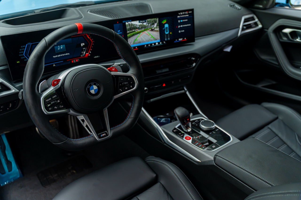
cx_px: 150
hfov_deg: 55.4
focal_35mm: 34
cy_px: 100
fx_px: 287
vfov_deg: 38.6
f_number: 2.8
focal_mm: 34.3
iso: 3200
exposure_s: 1/640
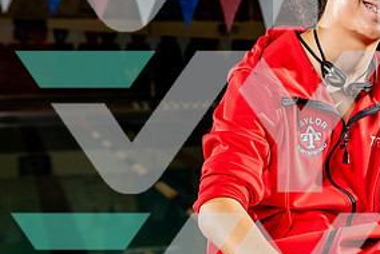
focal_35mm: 97
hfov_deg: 20.5
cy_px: 115
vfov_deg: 14.1
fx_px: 1025
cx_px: 355
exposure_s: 1/250
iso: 320
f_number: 4.5
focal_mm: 46
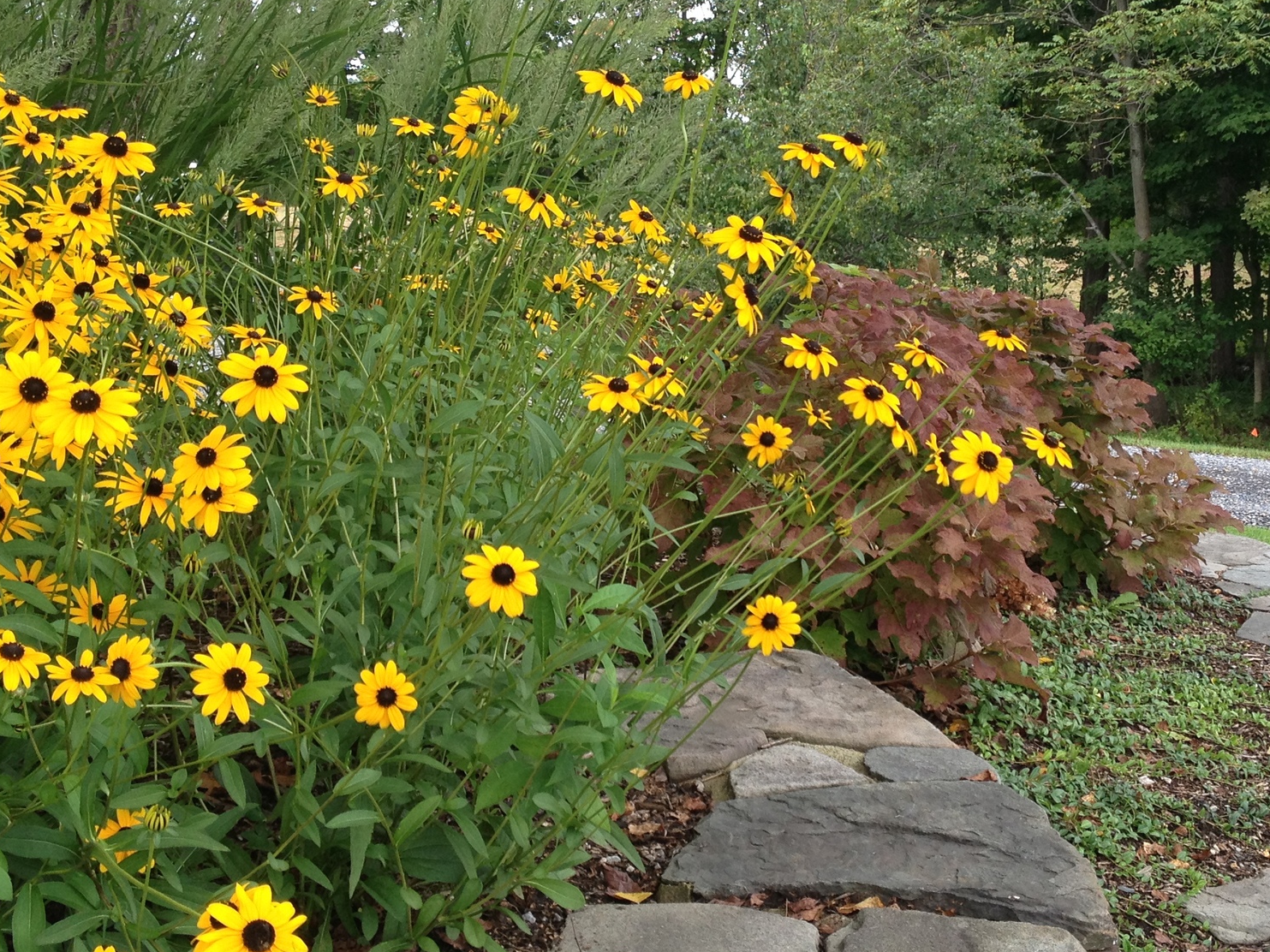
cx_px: 725
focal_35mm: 59
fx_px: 2164
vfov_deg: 24.8
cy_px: 401
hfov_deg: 32.7
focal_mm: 4.28
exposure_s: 1/247
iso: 50
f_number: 2.4
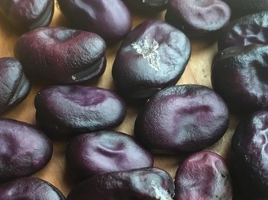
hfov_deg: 34.9
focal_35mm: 55
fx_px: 426
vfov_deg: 26.1
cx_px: 140
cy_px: 156
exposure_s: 1/33
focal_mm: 4.15
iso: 80
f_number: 2.2
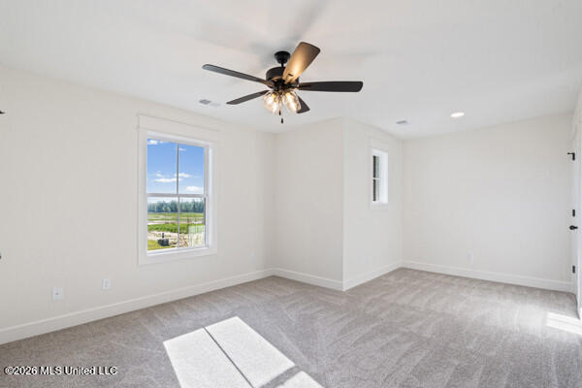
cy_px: 194
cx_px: 291
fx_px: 259
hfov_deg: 96.7
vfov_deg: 73.7
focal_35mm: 16
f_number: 11
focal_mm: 16
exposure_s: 1/50
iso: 800
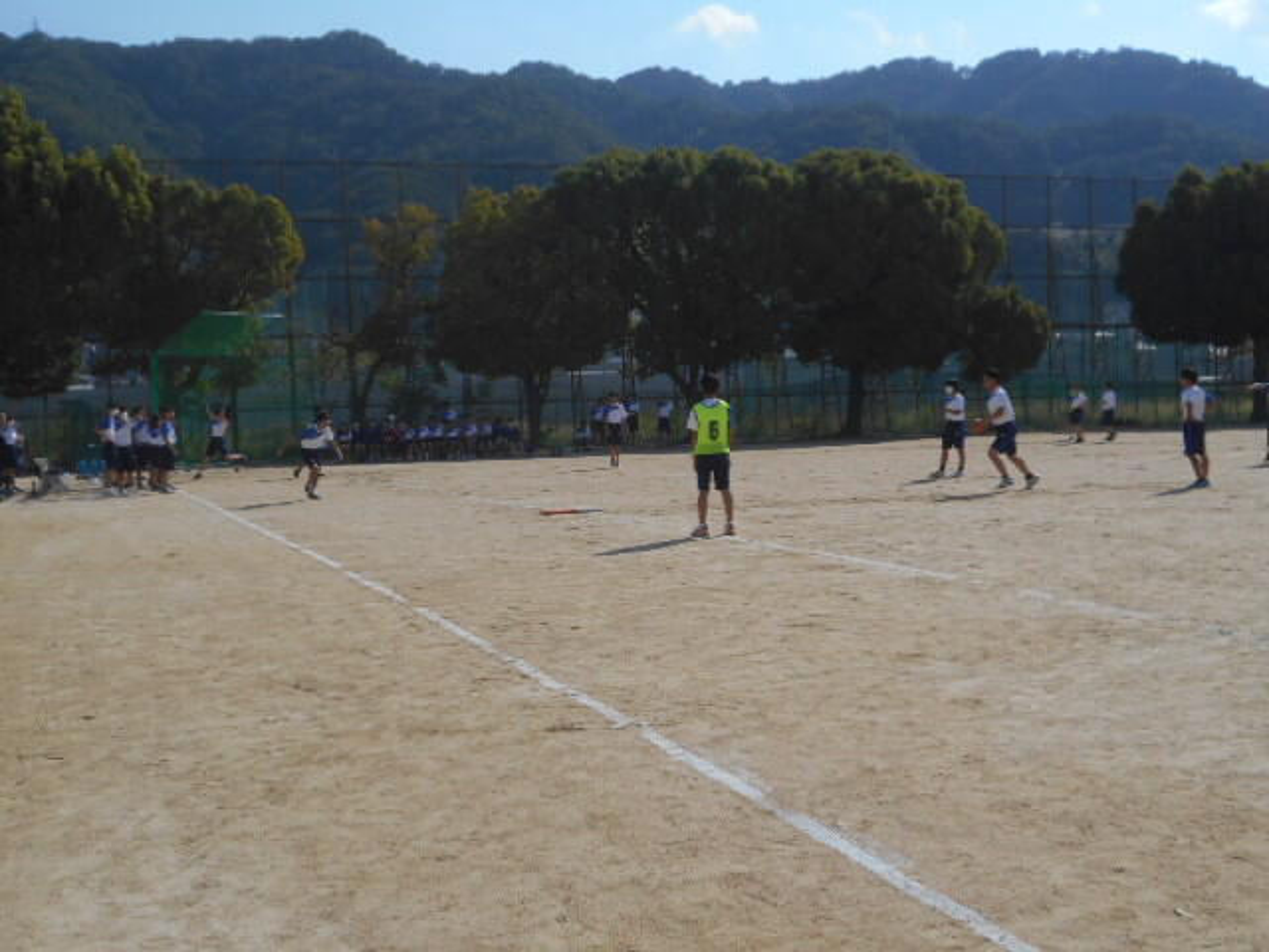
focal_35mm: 44
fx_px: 1613
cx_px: 634
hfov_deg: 42.9
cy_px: 476
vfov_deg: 32.9
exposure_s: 1/1250
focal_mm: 7.7
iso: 80
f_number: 4.2
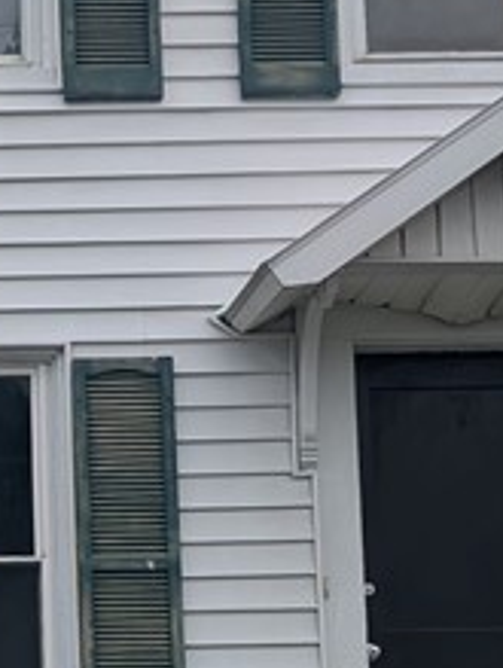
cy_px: 636
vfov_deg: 17.2
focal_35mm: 112
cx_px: -191
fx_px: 2164
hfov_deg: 12.7
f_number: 1.68
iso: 21
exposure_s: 1/1471
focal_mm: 6.9
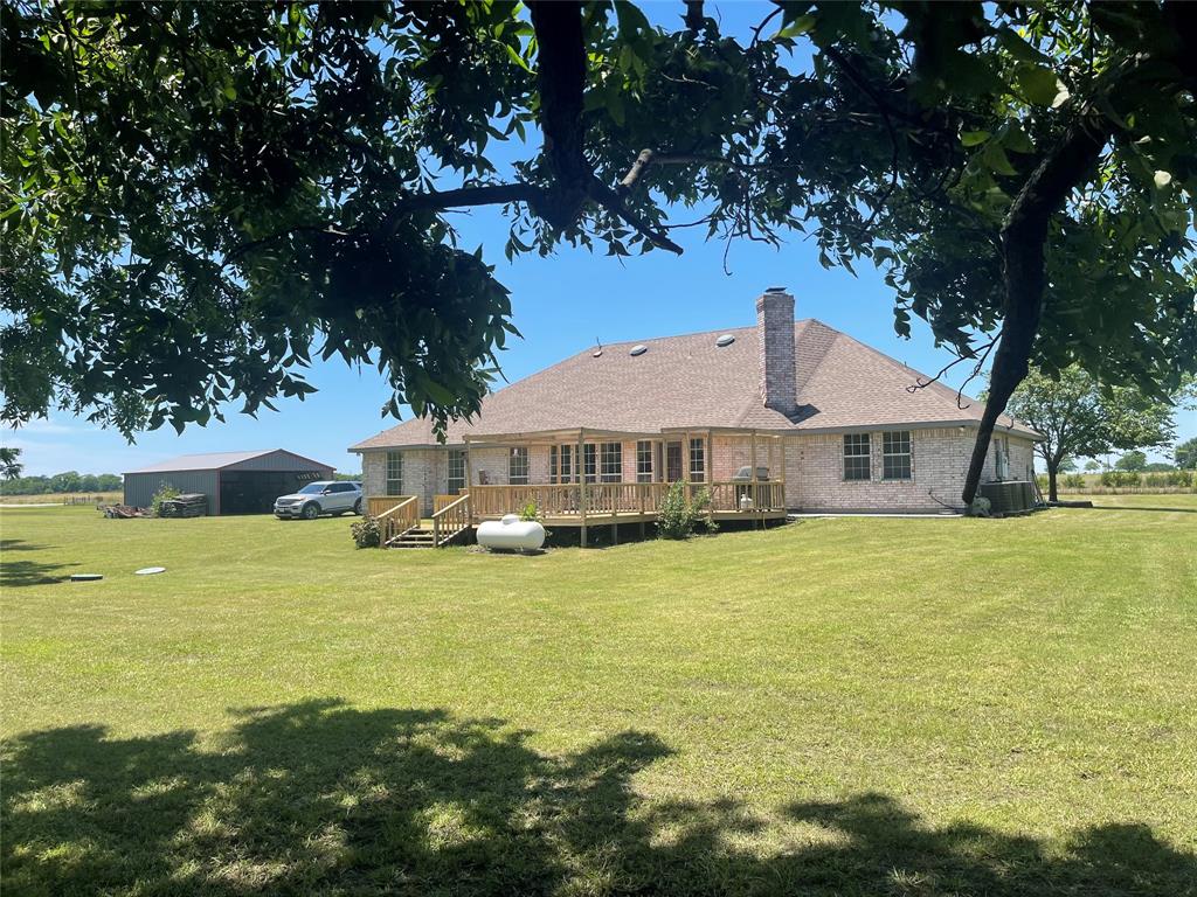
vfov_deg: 54.9
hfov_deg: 69.4
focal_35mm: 25
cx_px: 598
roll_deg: +0.4
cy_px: 448
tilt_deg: +3.2
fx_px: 864
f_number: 1.6
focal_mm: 5.1
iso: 32
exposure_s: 1/2165
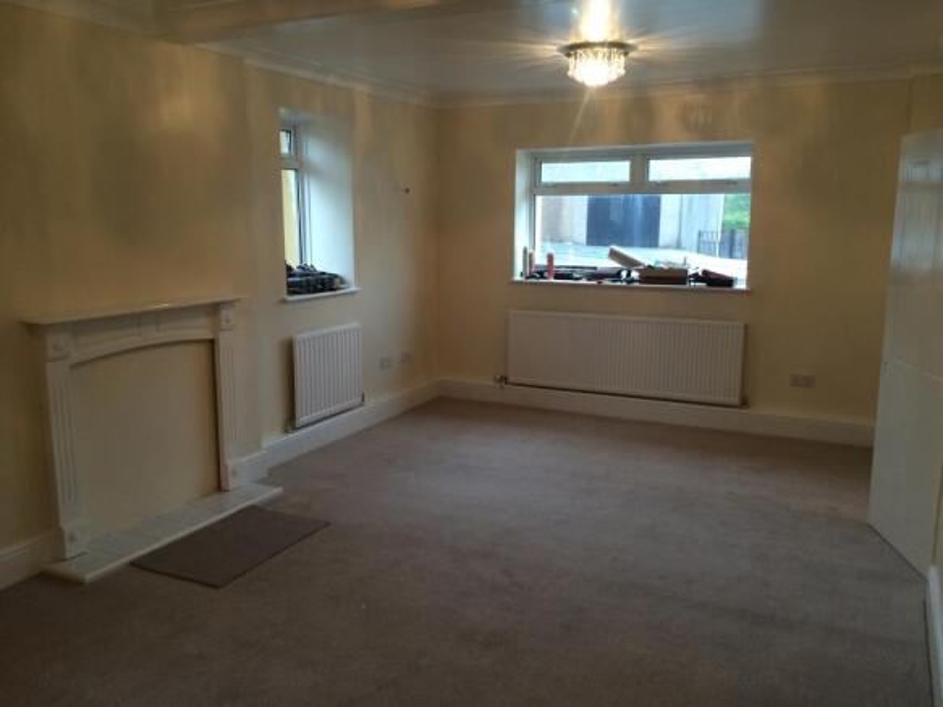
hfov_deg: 61.7
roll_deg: -0.3
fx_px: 790
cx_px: 472
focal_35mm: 29
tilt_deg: -8.2
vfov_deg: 48.2
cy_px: 354
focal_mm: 4.15
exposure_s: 1/33
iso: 160
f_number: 2.2
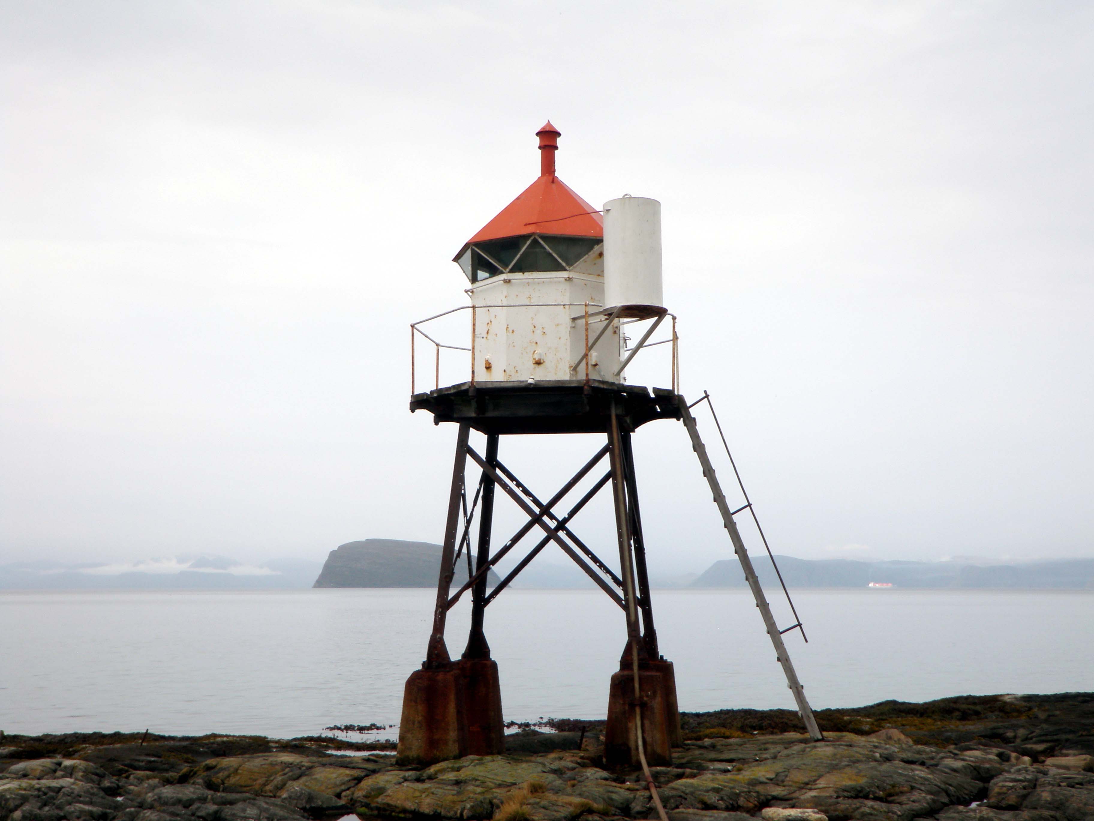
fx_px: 1327
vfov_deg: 34.3
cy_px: 410
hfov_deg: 44.8
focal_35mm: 42
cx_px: 547
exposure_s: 1/100
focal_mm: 7.57
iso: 50
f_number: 6.3
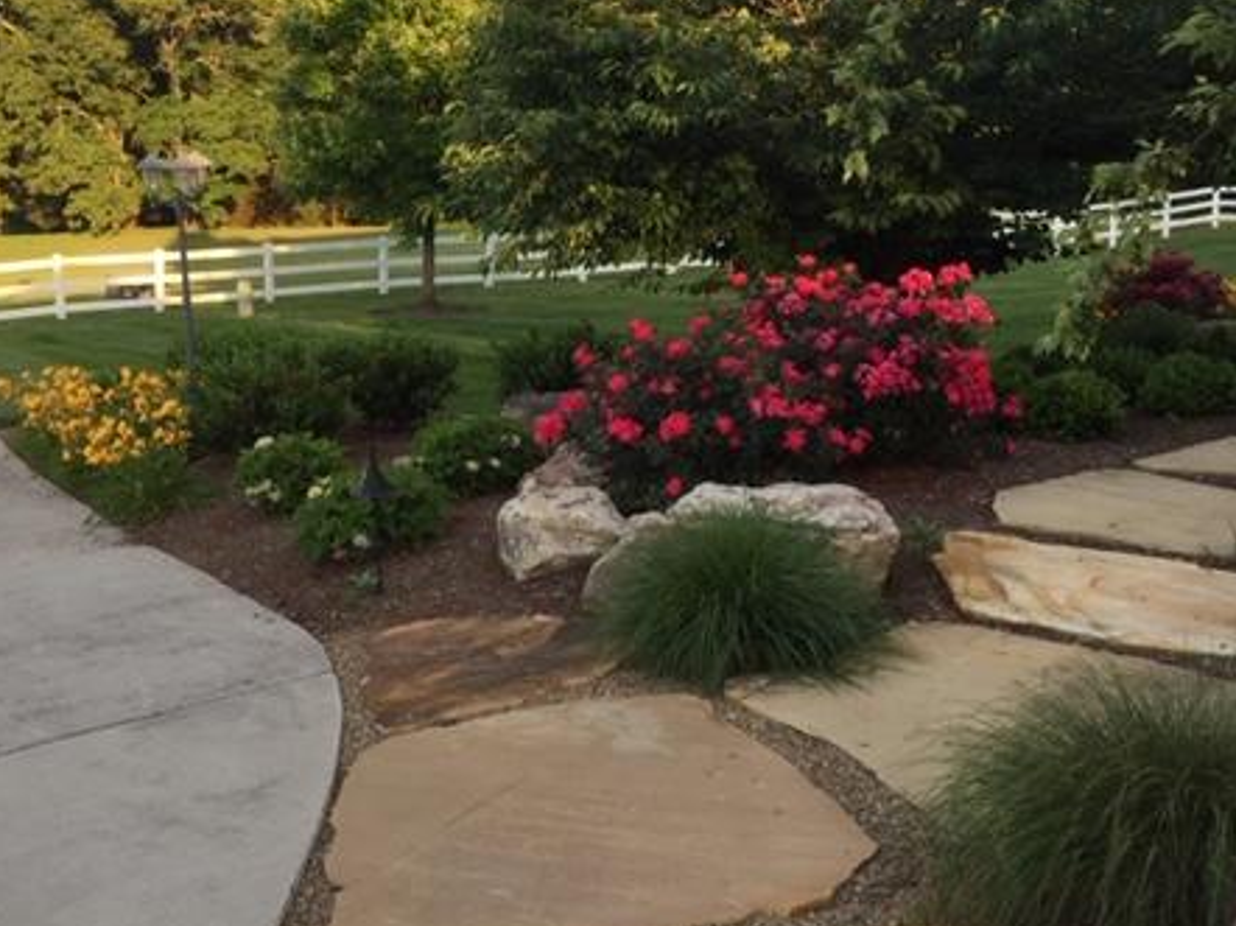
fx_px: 1499
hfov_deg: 44.8
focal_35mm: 42
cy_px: 274
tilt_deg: -8.9
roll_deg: +0.1
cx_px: 568
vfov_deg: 33.9
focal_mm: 4.15
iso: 32
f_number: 2.2
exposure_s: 1/363
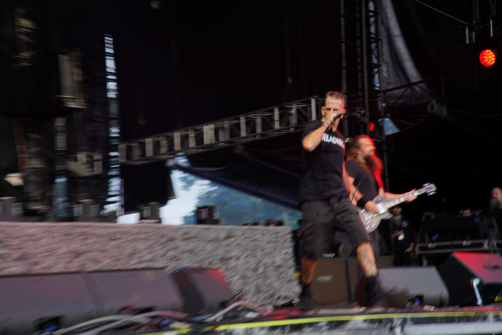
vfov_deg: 22.6
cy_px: 168
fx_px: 837
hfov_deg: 33.4
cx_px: 251
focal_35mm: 60
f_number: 4.5
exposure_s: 1/40
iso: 100
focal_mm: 60
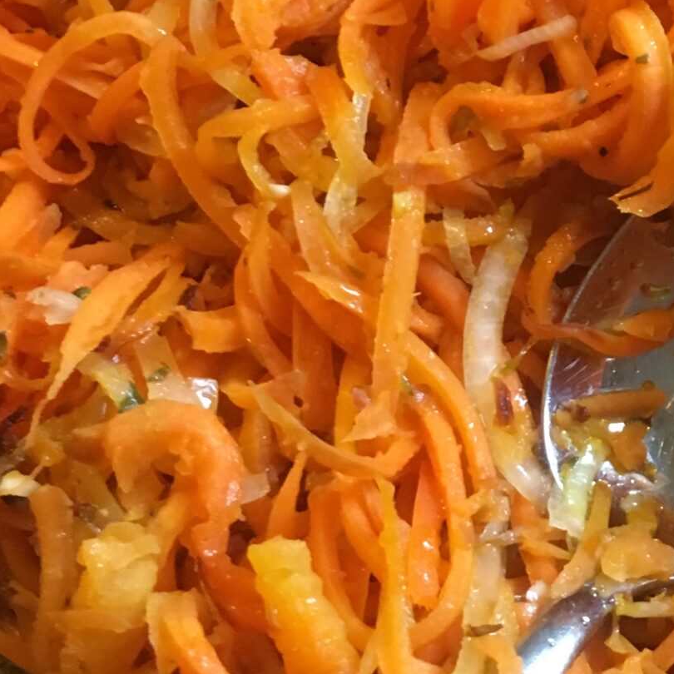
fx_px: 1784
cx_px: 797
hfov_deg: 20.1
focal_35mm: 81
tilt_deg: -61.0
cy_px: 50
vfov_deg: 20.9
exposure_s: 1/33
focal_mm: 4.15
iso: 200
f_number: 2.2
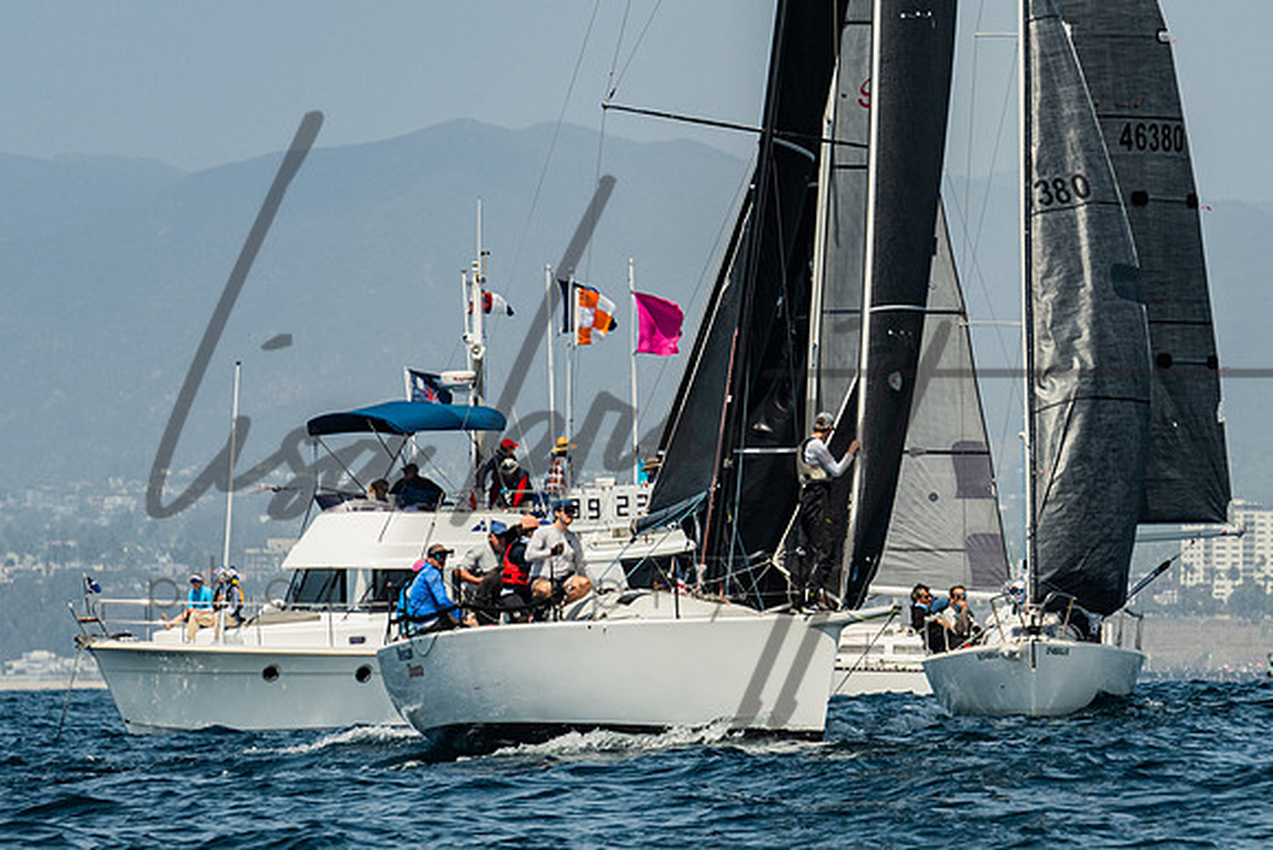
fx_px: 13107
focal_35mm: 371
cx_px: 807
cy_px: 408
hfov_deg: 5.6
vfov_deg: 3.7
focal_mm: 180
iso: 320
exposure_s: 1/1000
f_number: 6.3
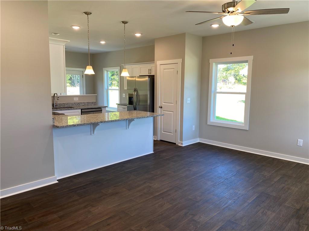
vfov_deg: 53.1
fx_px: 232
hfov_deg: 67.3
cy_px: 116
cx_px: 154
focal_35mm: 26
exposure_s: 1/120
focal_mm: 4.25
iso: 64
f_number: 1.8
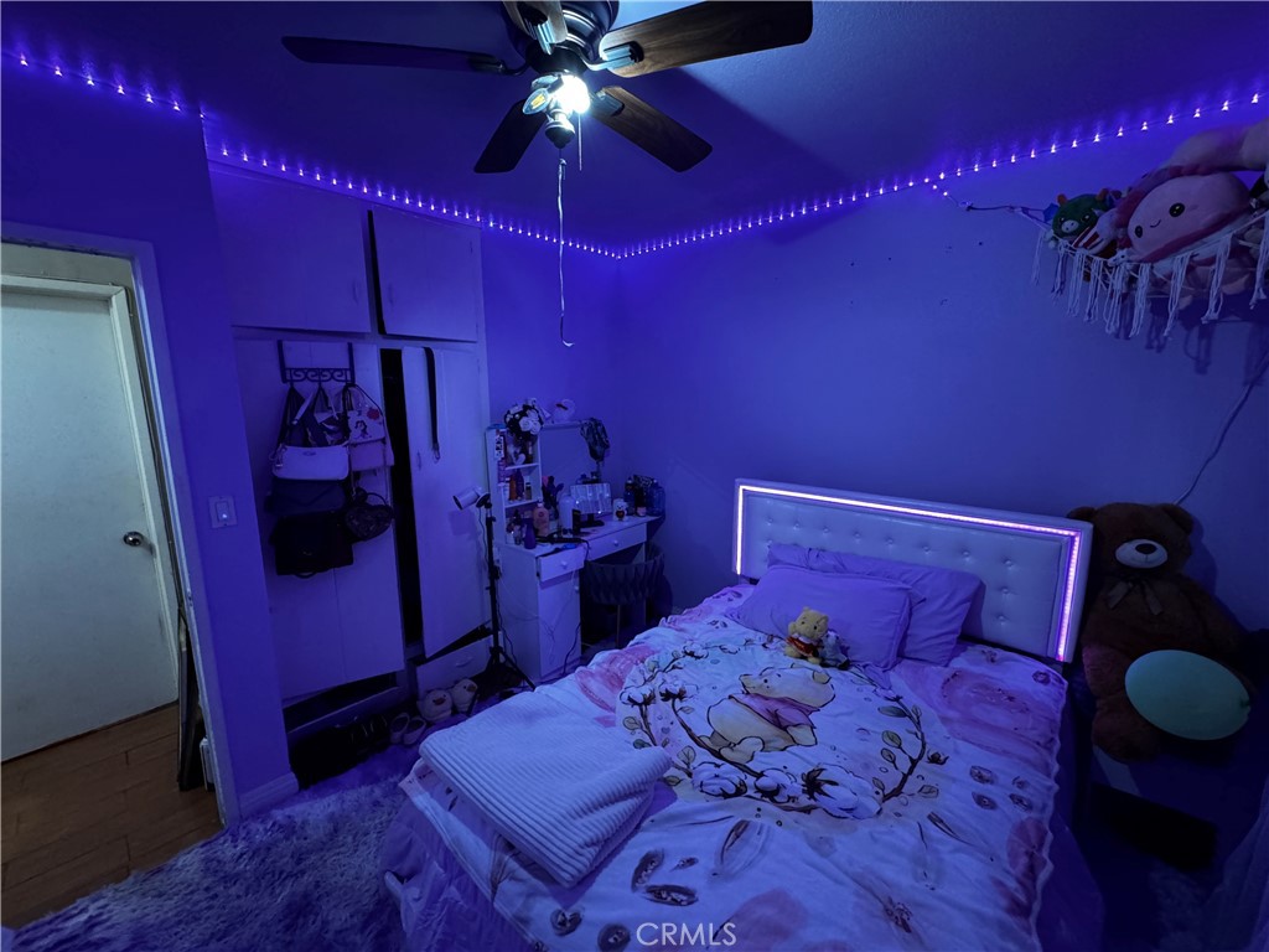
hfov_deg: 102.1
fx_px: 513
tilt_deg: -10.5
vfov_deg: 85.7
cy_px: 476
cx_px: 634
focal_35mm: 14
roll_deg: +0.1
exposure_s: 1/59
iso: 800
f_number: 2.2
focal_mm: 2.22
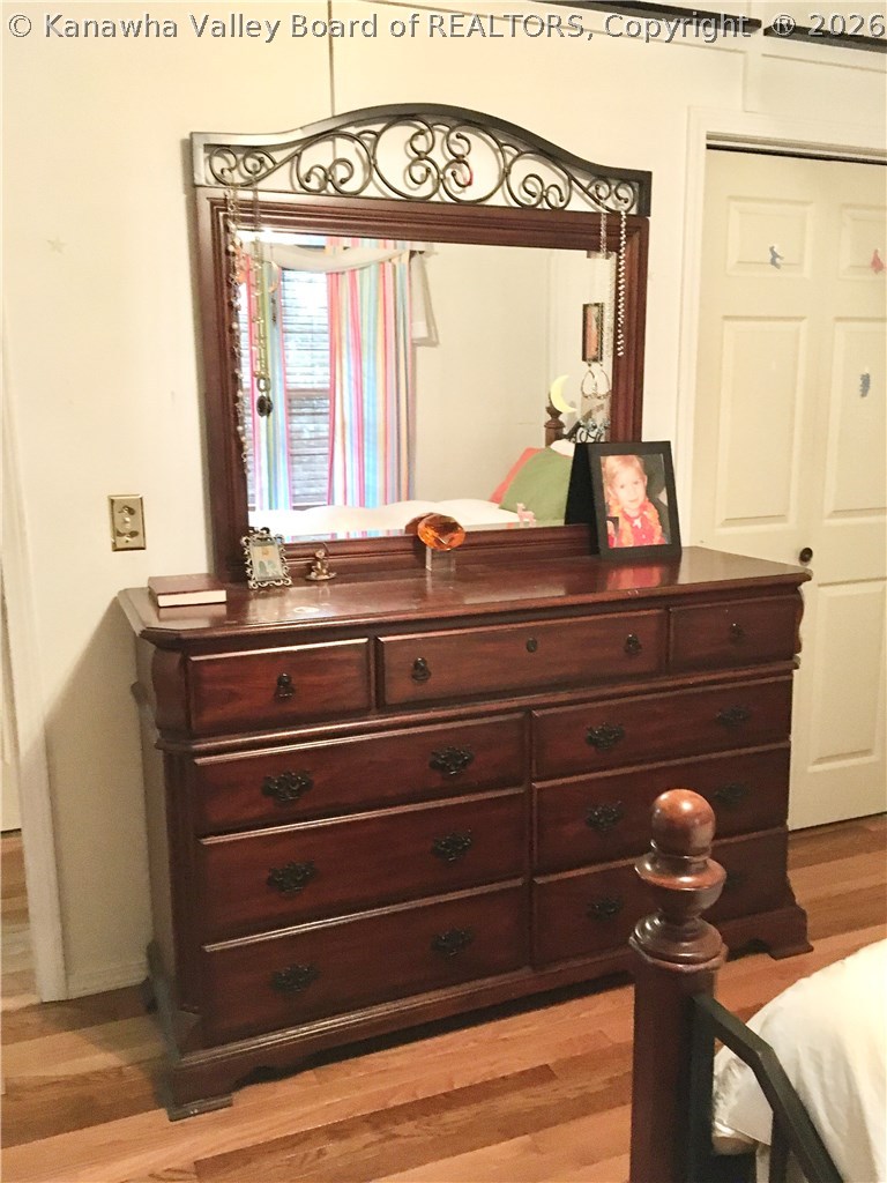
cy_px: 592
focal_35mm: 29
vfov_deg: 61.7
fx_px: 991
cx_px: 444
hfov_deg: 48.2
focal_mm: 4.15
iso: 320
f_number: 2.2
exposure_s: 1/15
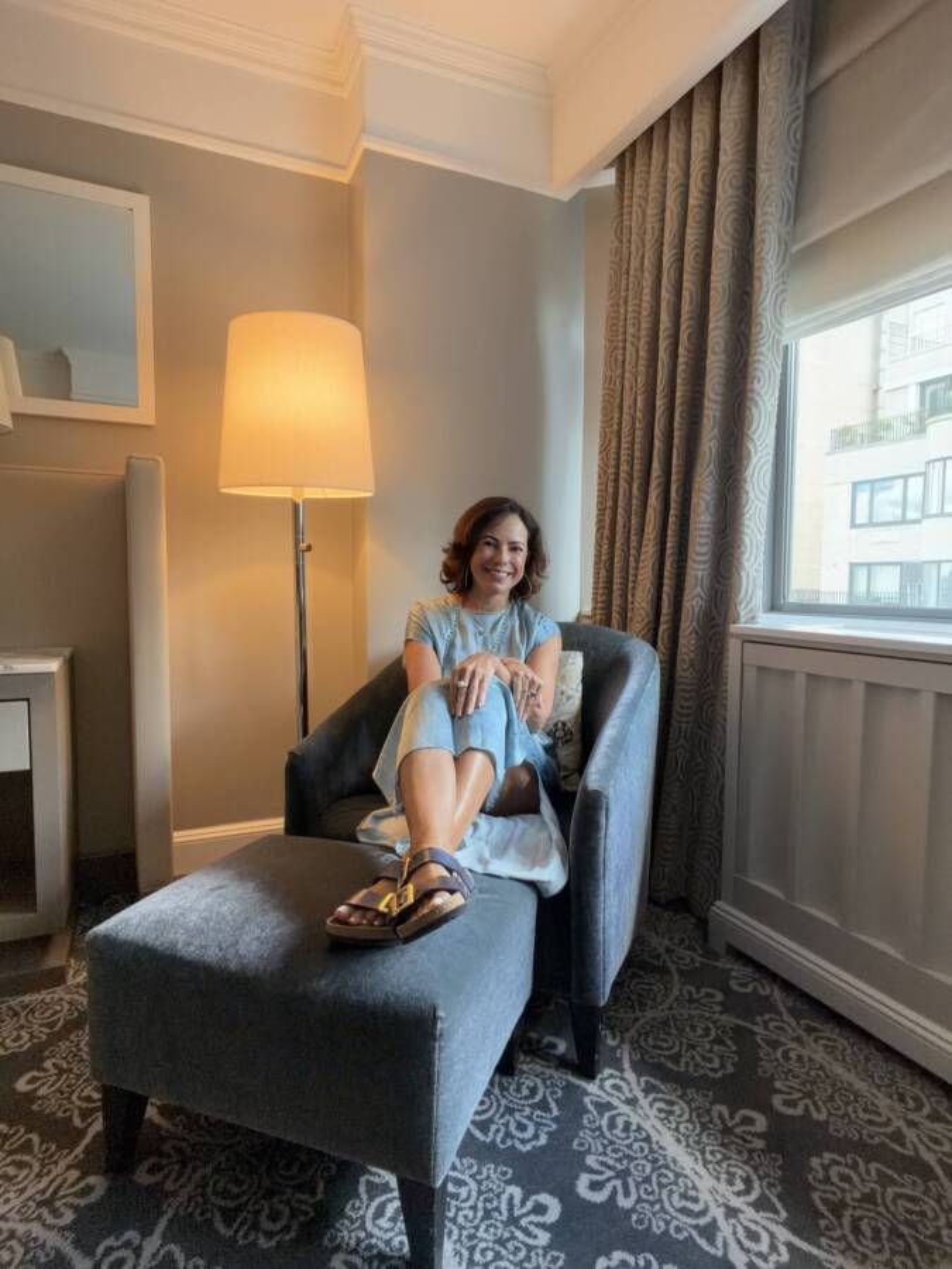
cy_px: 634
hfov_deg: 68.7
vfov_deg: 84.7
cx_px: 476
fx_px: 697
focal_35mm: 19
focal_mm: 2.71
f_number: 1.9
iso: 160
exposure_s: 1/60
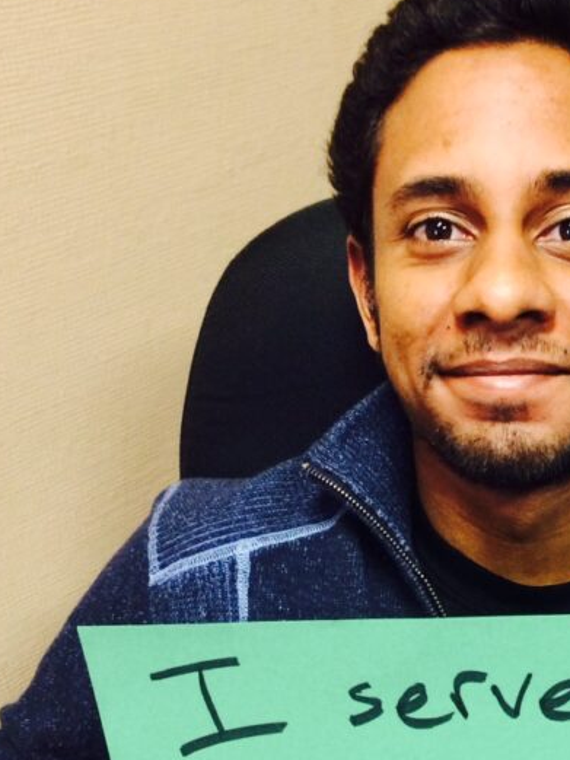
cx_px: 474
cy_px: 725
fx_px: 1295
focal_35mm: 59
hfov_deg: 24.3
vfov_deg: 30.8
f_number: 2.2
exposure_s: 1/30
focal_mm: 4.12
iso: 200
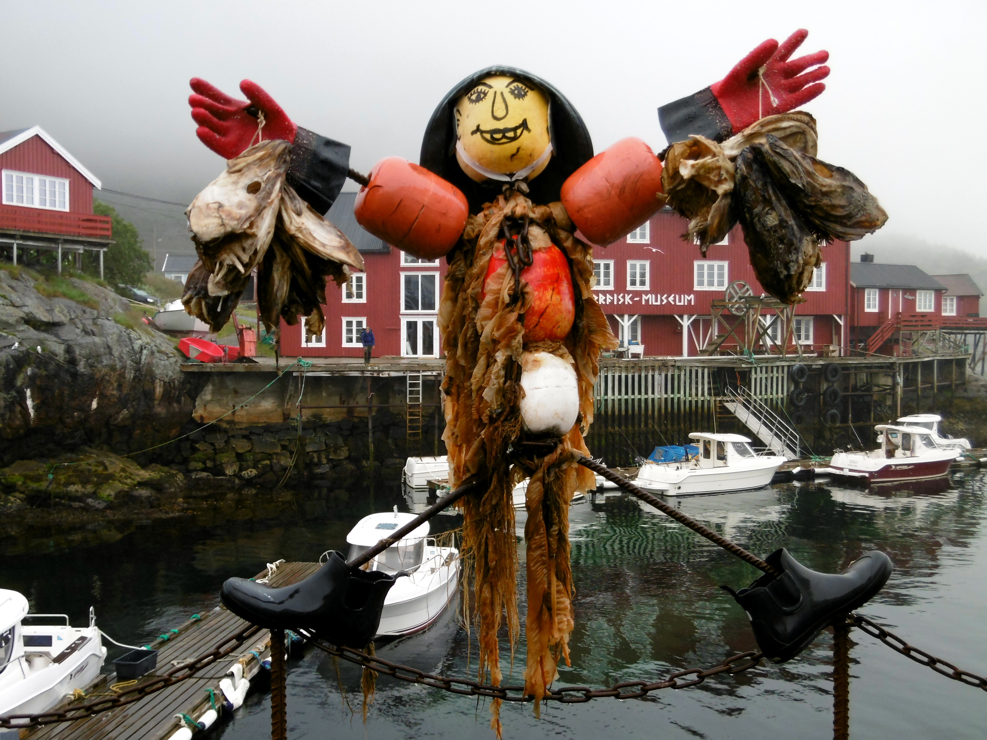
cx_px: 494
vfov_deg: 37.7
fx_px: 1083
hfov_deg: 49.0
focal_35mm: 38
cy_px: 370
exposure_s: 1/160
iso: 100
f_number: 3.7
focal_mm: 6.8
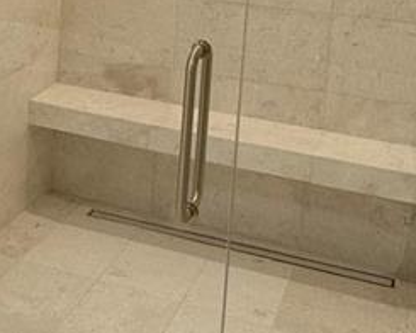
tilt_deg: -5.4
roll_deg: -3.3
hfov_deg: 27.8
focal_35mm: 67
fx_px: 825
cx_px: 95
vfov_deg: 21.1
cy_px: -76
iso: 125
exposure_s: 1/120
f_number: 2.2
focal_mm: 2.22
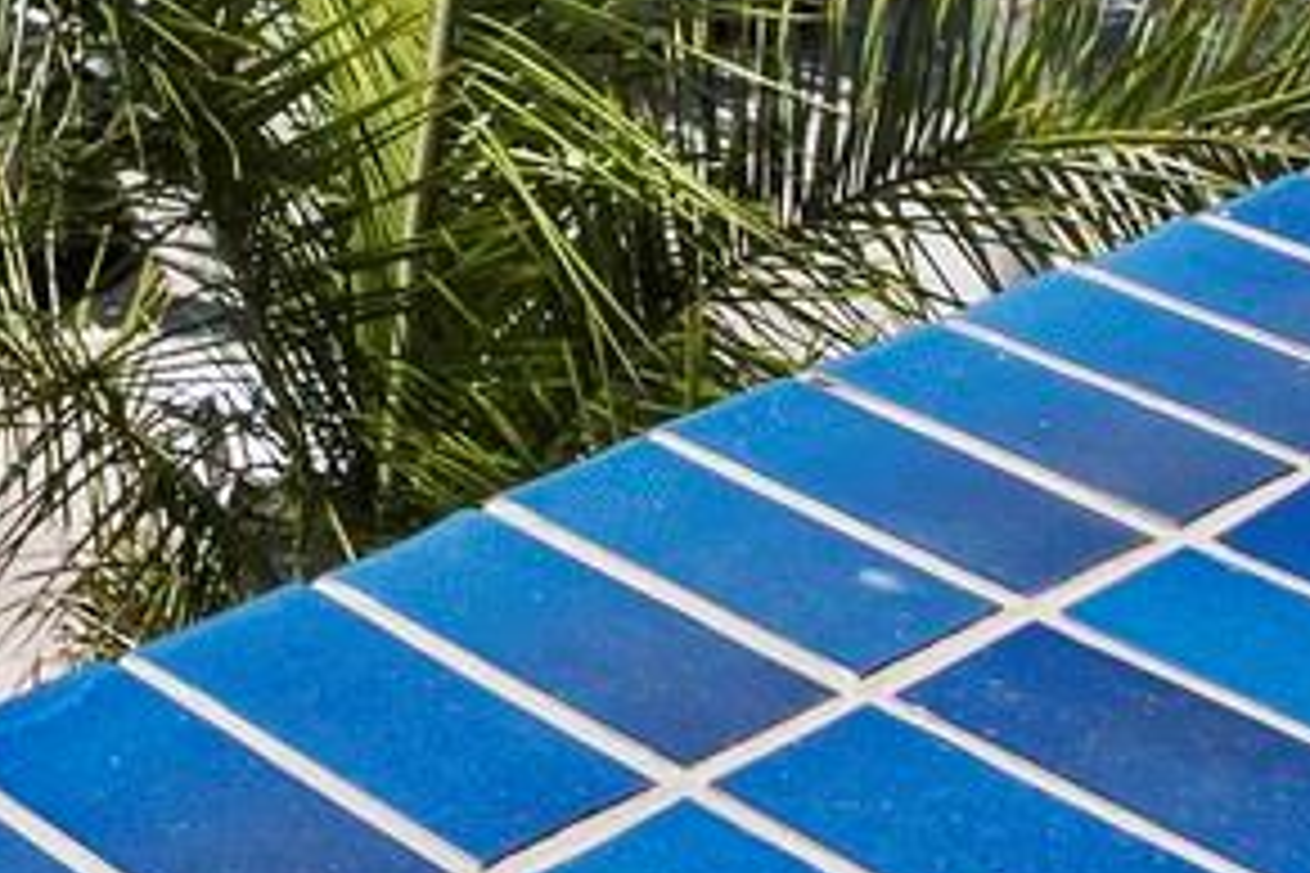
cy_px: -756
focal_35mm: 80
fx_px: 2911
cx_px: -1125
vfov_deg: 14.7
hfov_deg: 18.8
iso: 320
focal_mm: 7
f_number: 11
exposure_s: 1/400
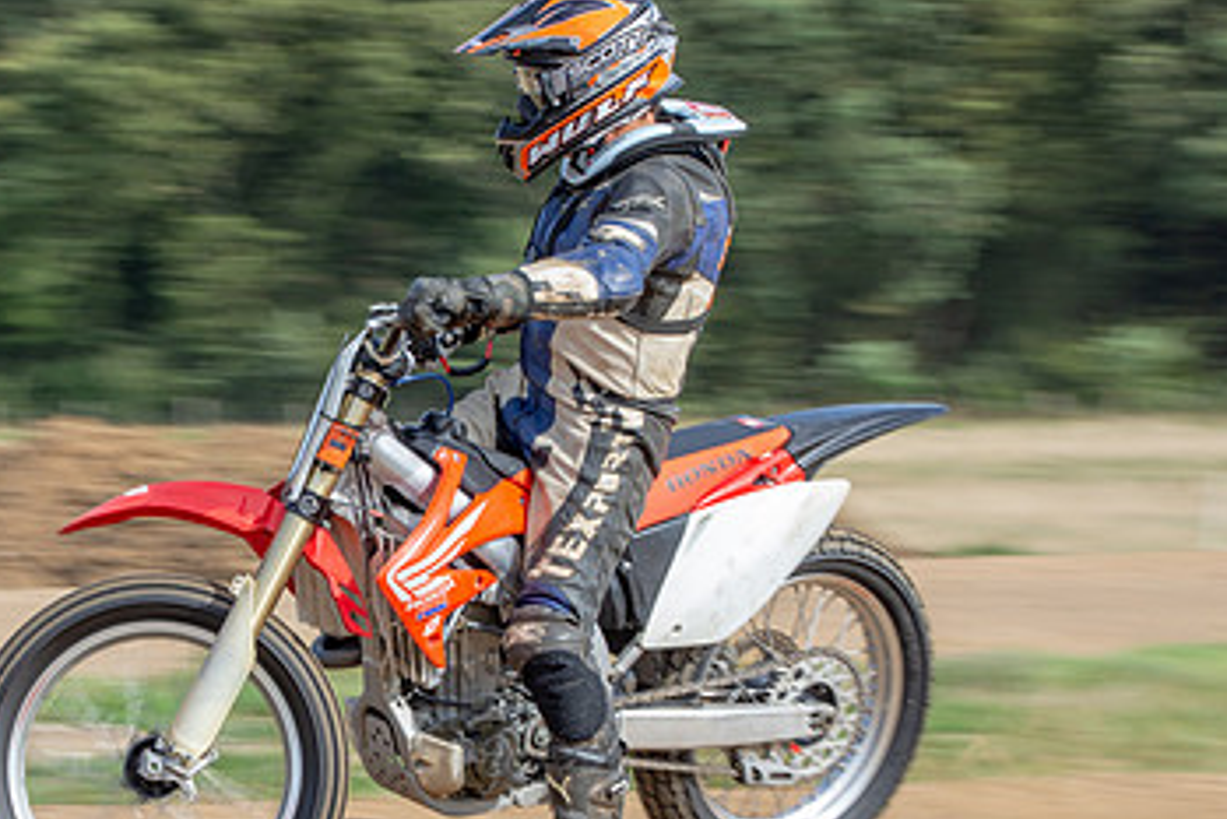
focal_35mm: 244
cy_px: 445
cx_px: 239
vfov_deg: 5.6
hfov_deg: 8.4
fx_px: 8319
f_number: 10
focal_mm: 98
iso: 125
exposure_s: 1/125
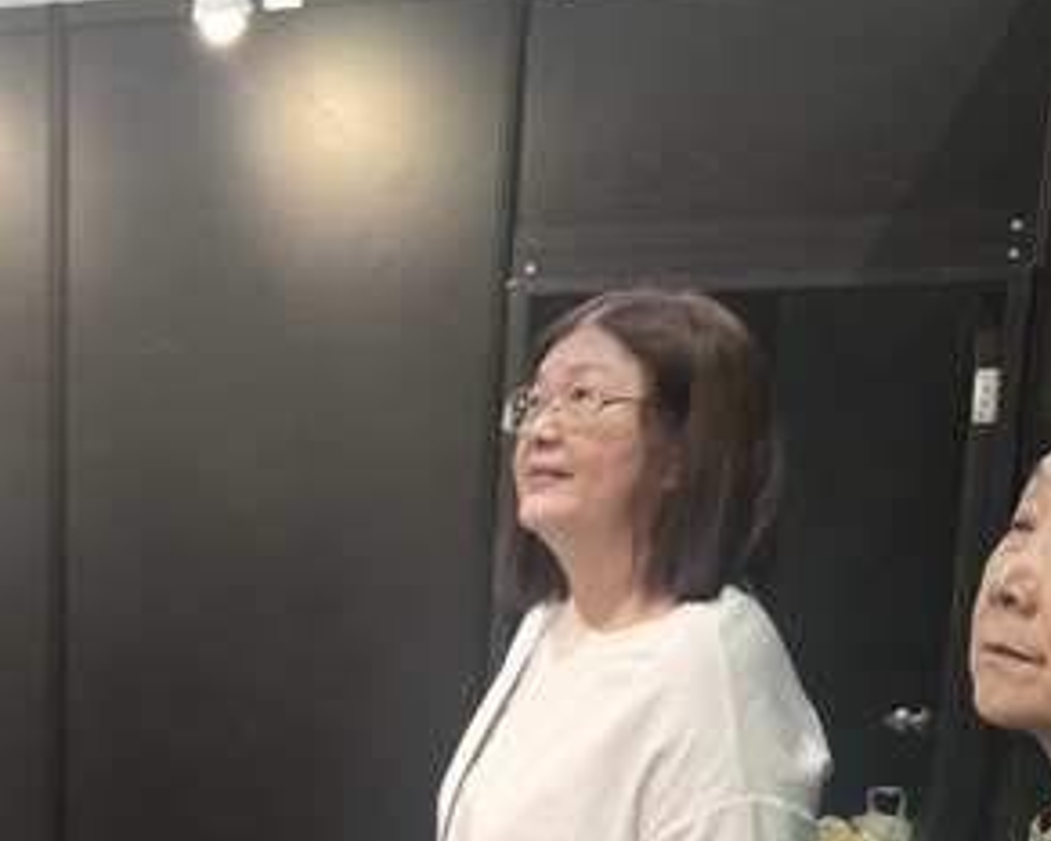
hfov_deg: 33.0
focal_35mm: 54
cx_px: 105
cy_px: 810
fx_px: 1680
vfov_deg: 26.8
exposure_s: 1/120
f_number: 1.8
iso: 500
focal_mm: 5.4
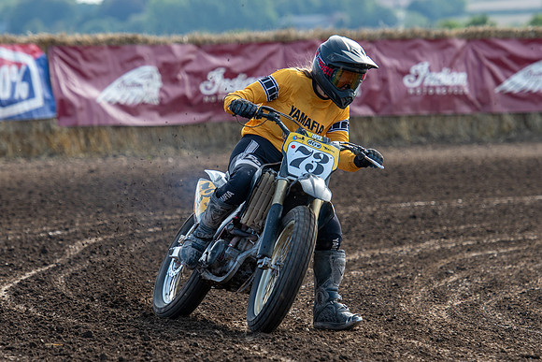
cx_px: 288
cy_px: 191
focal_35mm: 297
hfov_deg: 6.9
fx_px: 4469
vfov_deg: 4.6
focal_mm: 165
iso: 100
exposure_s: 1/500
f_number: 4
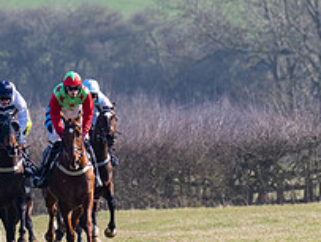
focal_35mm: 1120
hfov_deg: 1.8
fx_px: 10404
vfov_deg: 1.3
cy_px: 166
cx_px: 29
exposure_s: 1/1600
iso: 200
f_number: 4
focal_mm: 200
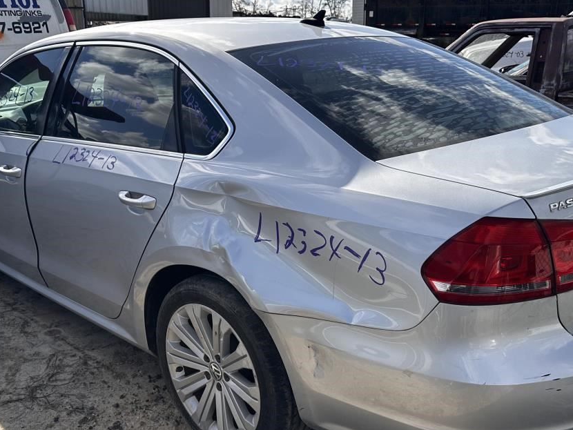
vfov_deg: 38.5
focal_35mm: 37
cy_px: 261
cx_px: 291
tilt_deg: -17.2
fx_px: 613
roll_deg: -0.6
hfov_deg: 50.1
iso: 80
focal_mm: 6.86
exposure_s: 1/3472
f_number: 1.78
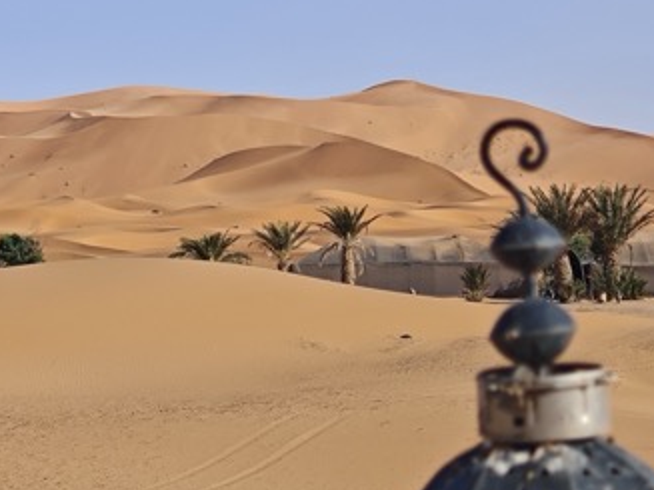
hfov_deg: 13.4
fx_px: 2776
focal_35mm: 147
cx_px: 138
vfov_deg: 10.1
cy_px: 404
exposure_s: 1/2683
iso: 50
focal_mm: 9.87
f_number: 1.8
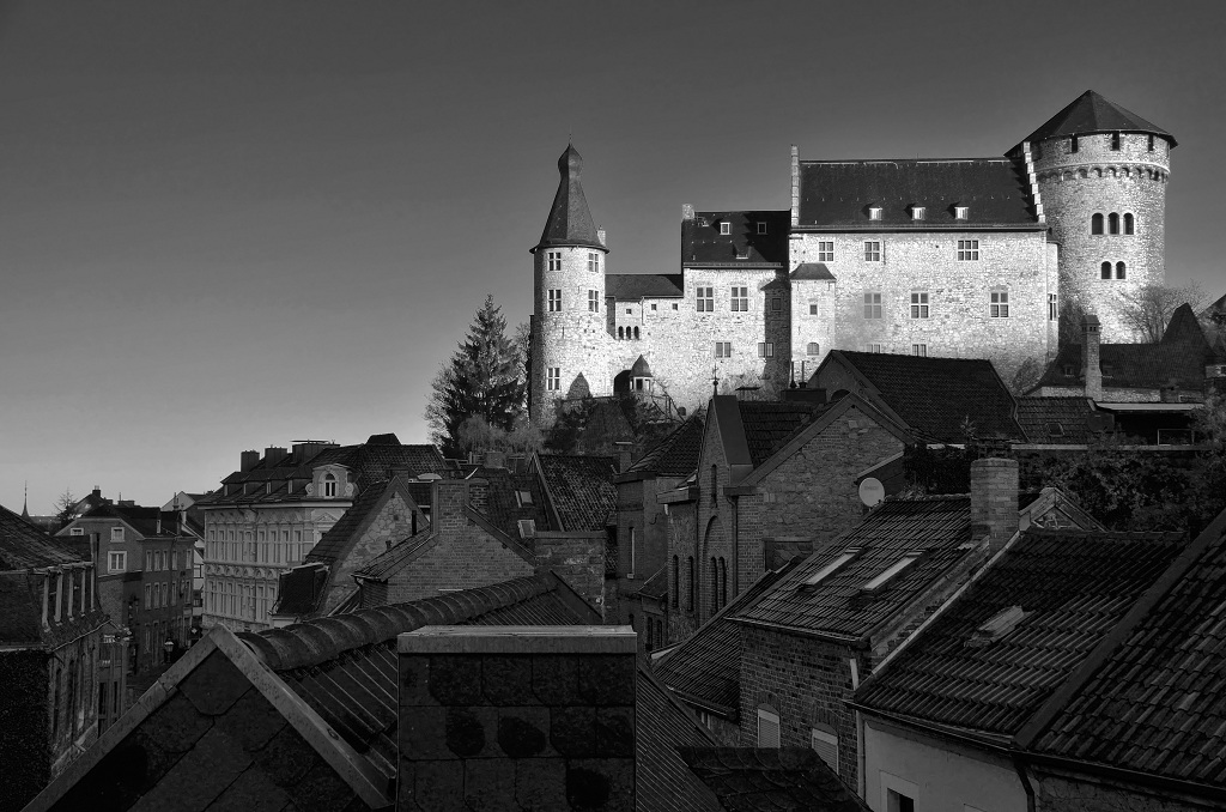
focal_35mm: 45
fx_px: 1529
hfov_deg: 43.7
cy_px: 406
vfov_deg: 29.7
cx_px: 613
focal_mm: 30
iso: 200
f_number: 9
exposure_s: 1/500
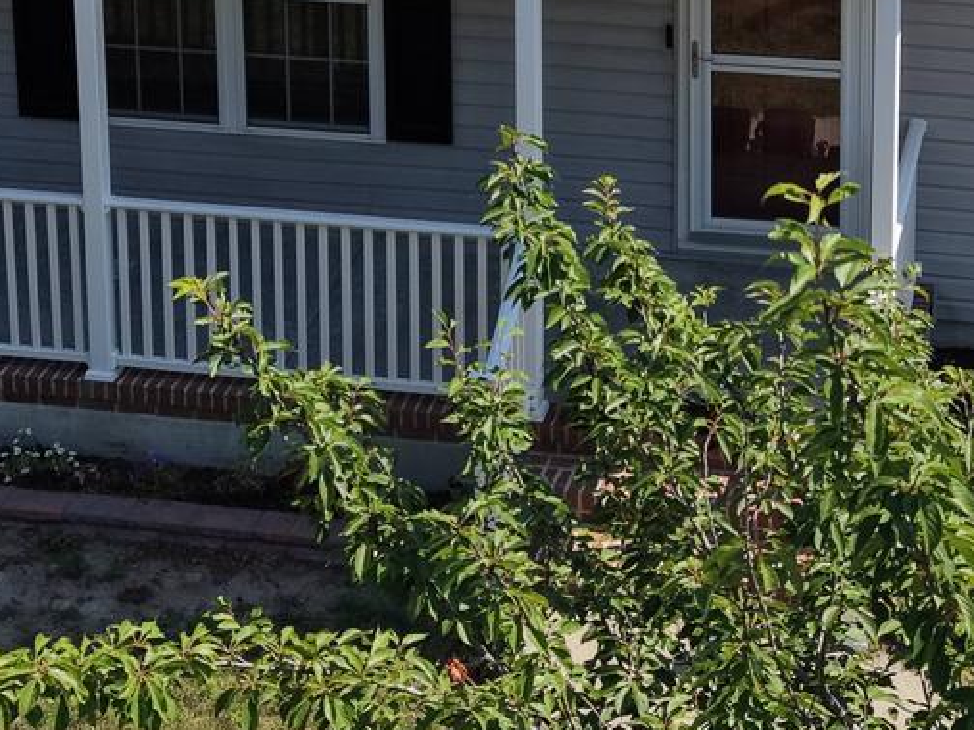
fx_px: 2729
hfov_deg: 20.2
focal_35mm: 97
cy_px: -263
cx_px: 663
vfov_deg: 14.5
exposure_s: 1/6000
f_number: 1.8
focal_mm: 8.67
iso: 310
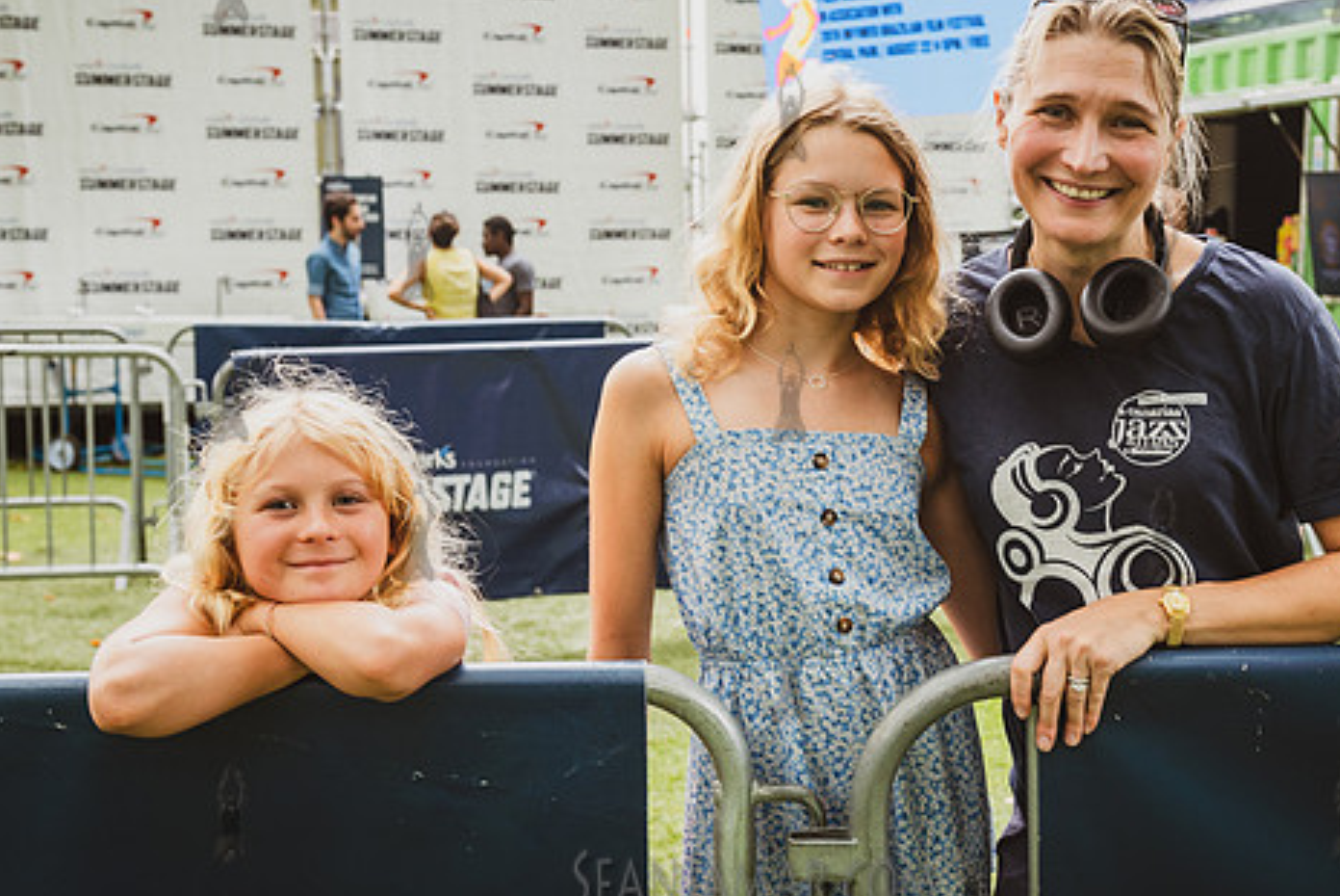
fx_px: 1899
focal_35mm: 51
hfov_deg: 38.6
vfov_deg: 26.5
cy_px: 459
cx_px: 827
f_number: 4
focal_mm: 36
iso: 500
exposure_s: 1/100
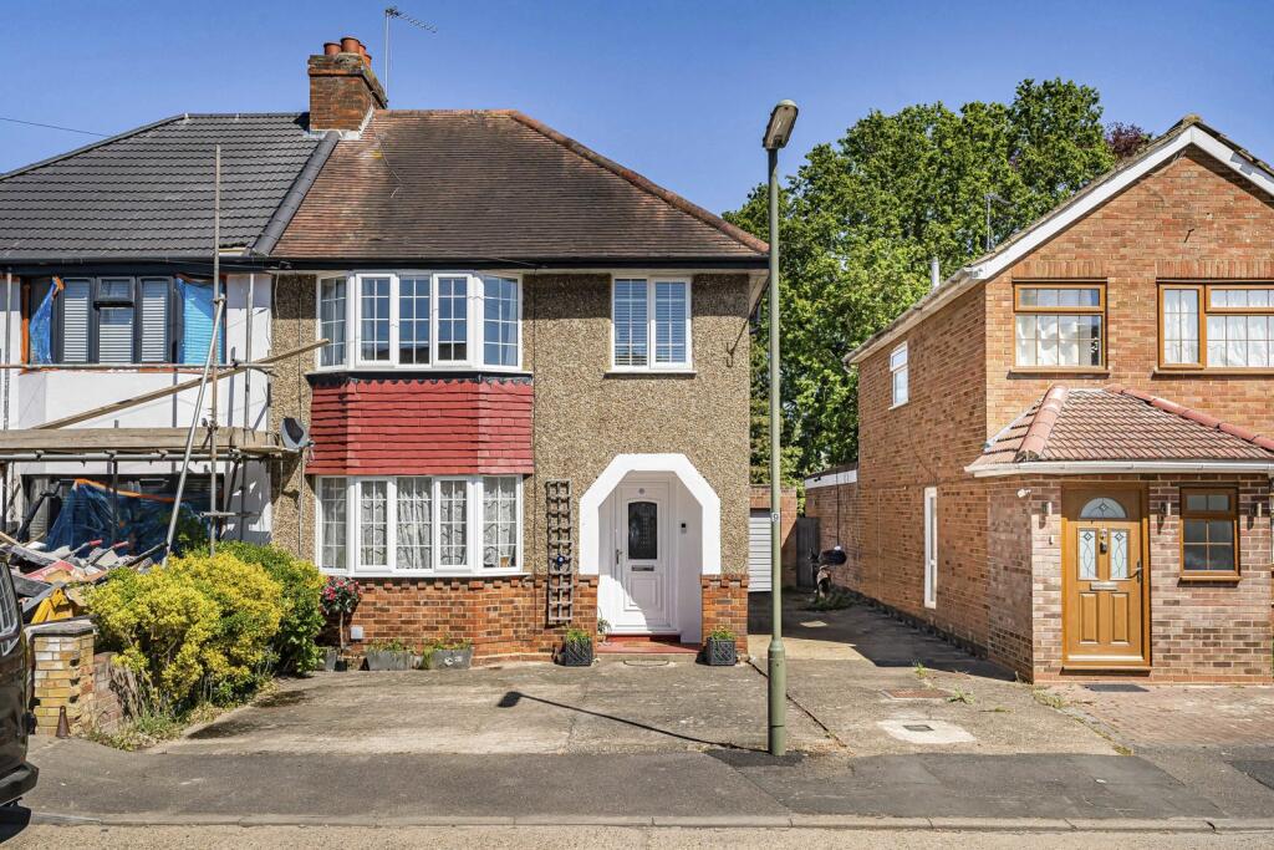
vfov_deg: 43.6
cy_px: 425
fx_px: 1062
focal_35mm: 30
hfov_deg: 61.9
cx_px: 637
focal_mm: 30
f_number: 8
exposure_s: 1/3200
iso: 640
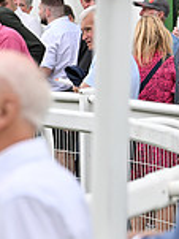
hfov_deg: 2.9
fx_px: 3445
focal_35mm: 499
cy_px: -18
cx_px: -263
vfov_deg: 4.0
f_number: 5.6
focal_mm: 135
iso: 640
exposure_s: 1/1000
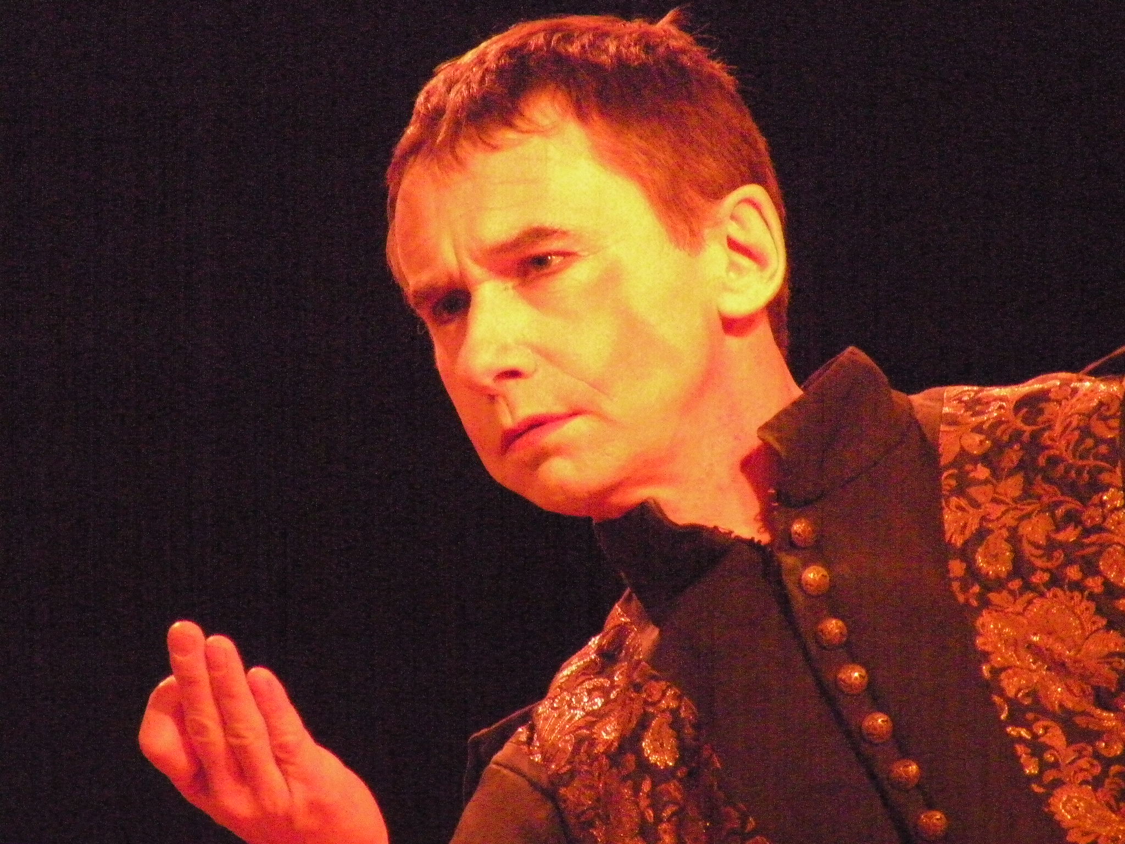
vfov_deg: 3.6
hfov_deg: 4.8
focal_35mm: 412
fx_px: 13390
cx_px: 562
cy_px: 422
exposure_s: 1/70.3
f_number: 4.5
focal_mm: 72.9
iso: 2000
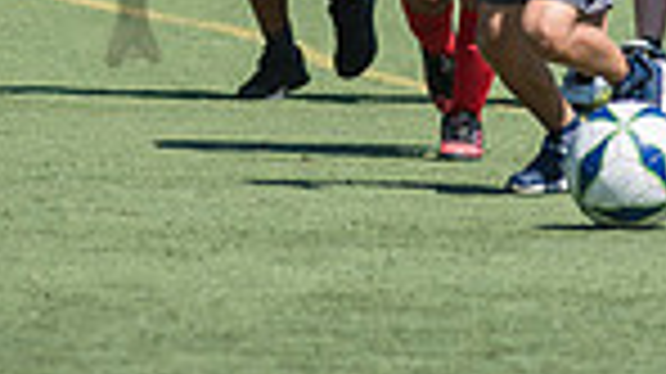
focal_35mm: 961
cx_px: 570
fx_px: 16959
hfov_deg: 2.2
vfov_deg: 1.3
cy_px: -85
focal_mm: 200
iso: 200
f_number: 4
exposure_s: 1/2000
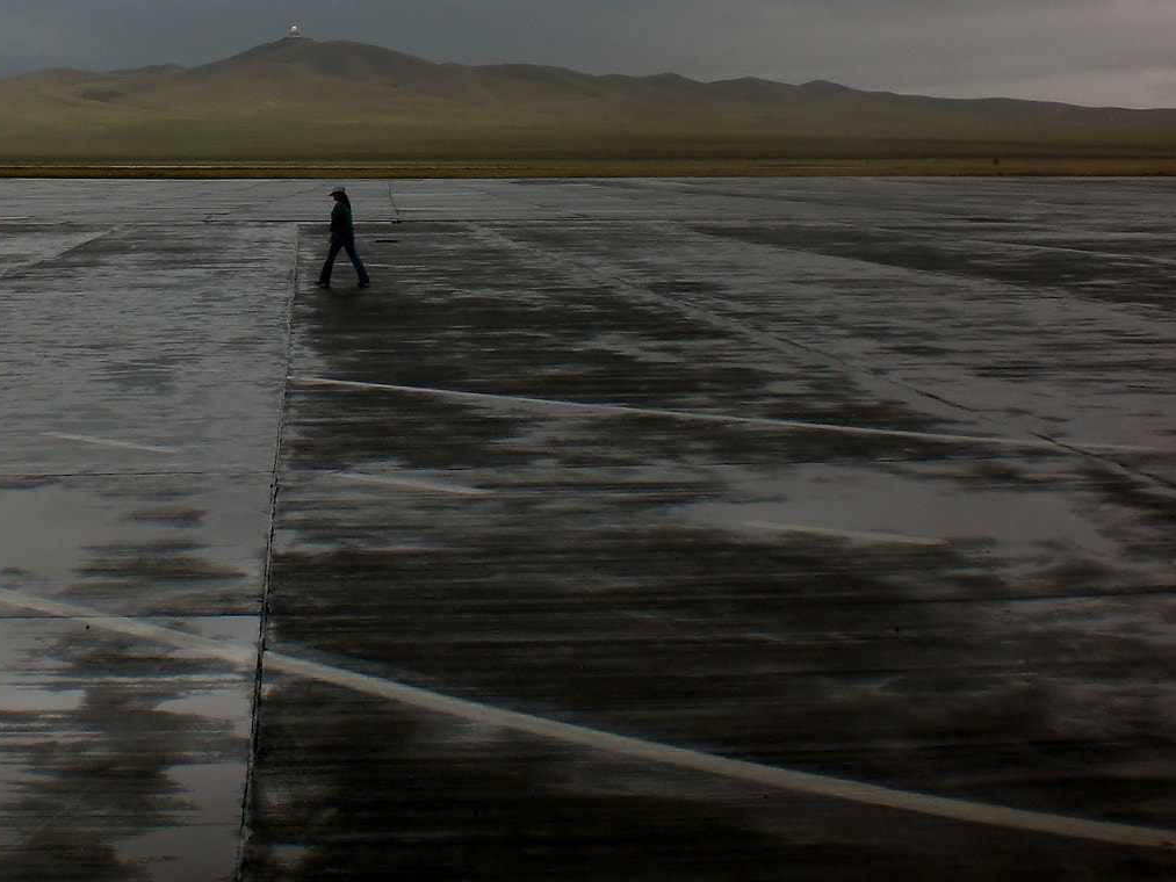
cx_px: 304
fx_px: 2039
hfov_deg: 31.6
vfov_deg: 24.1
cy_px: 204
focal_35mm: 60
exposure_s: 1/80
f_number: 4.4
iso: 50
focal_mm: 6.3
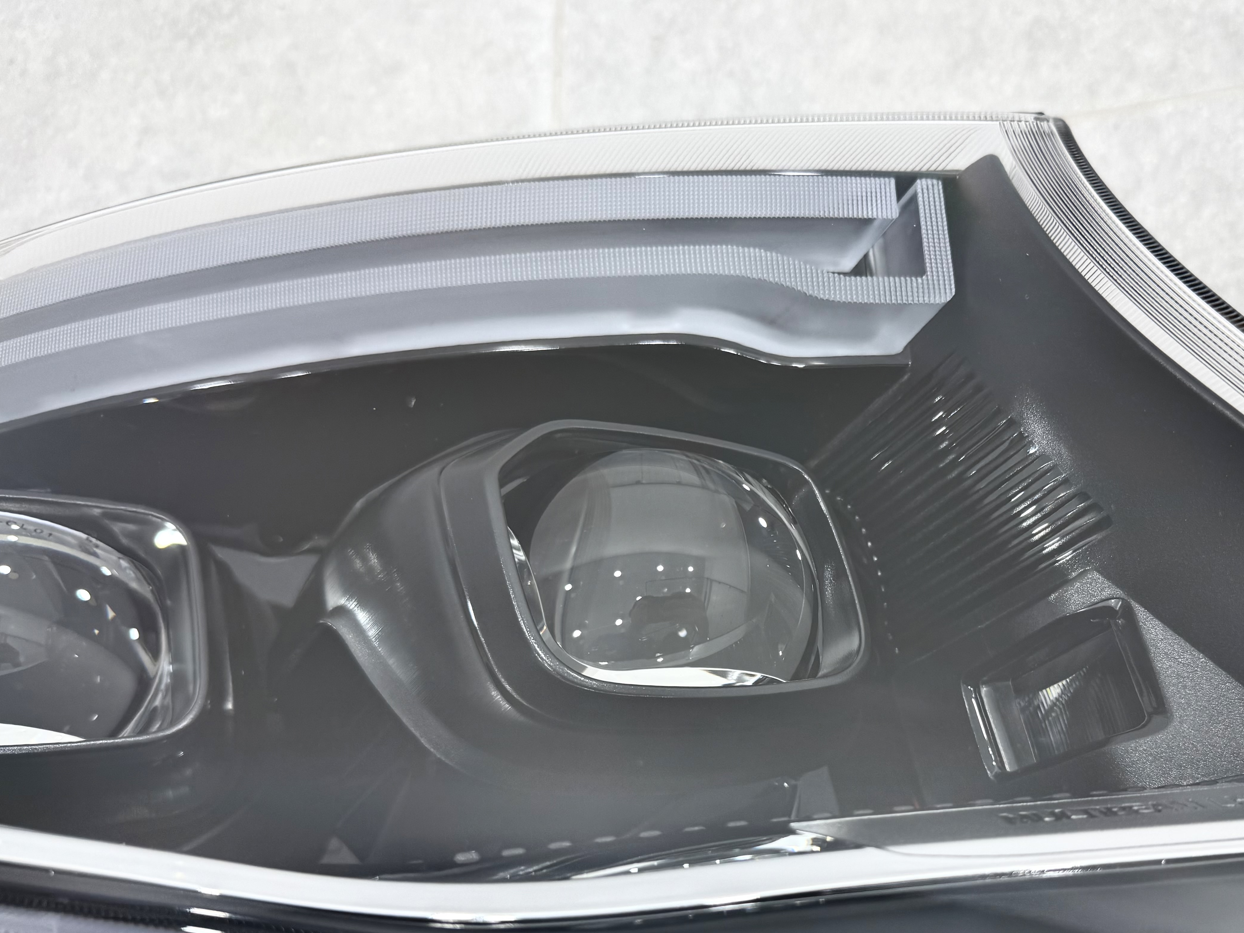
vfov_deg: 42.5
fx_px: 1186
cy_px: 603
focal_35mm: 33
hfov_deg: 54.4
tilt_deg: -66.0
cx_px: 811
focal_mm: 6.76
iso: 64
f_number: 1.78
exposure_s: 1/146
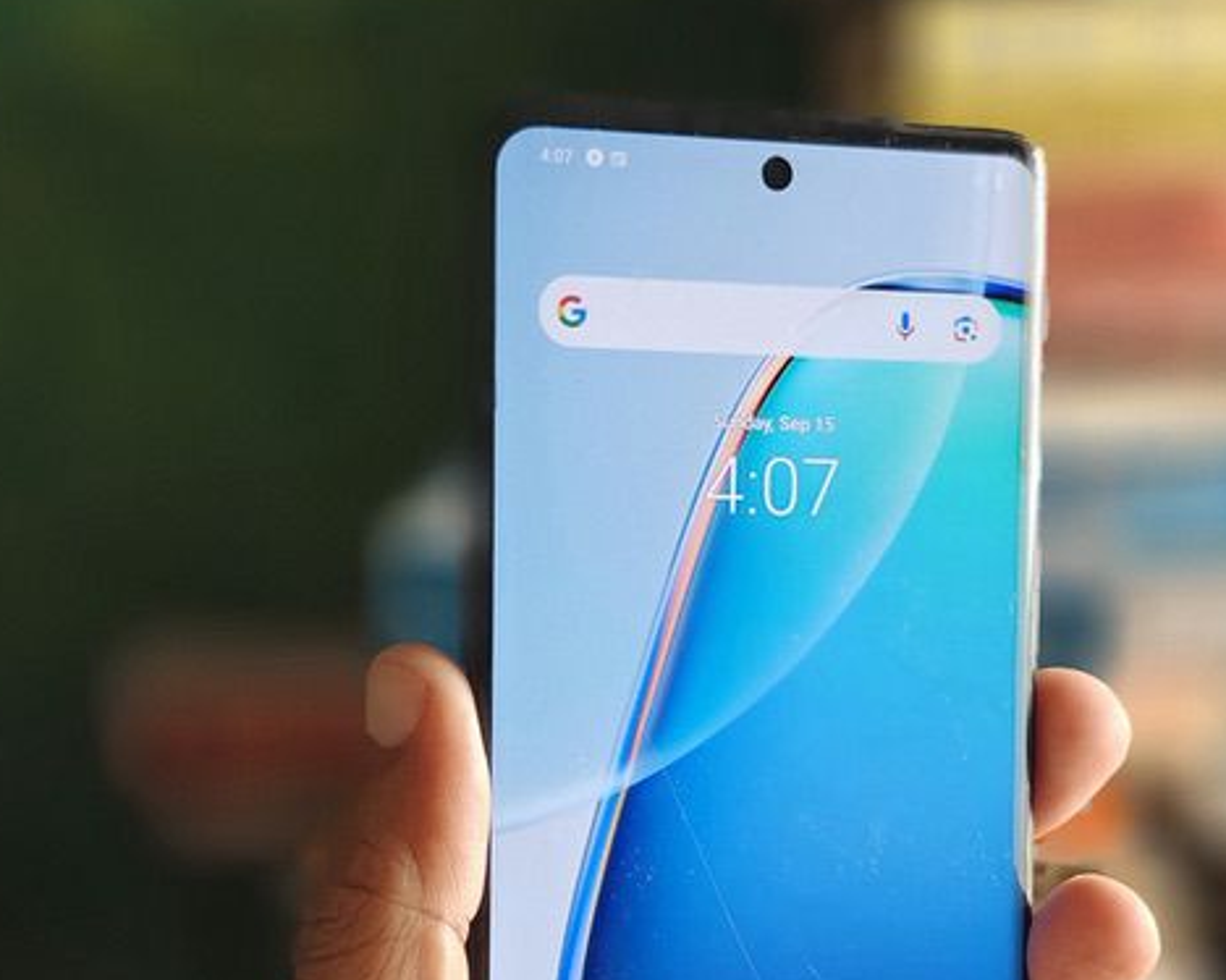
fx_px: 3554
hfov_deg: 19.6
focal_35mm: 98
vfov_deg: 15.6
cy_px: 778
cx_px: 684
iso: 80
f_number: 2.8
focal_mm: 6.06
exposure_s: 1/100
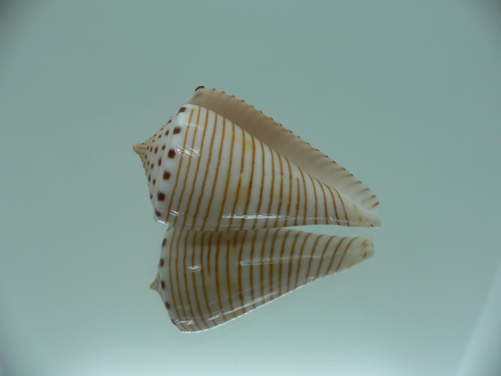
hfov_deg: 52.6
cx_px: 250
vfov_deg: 40.7
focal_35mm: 35
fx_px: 507
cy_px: 188
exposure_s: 1/60
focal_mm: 4.6
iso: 80
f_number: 2.8
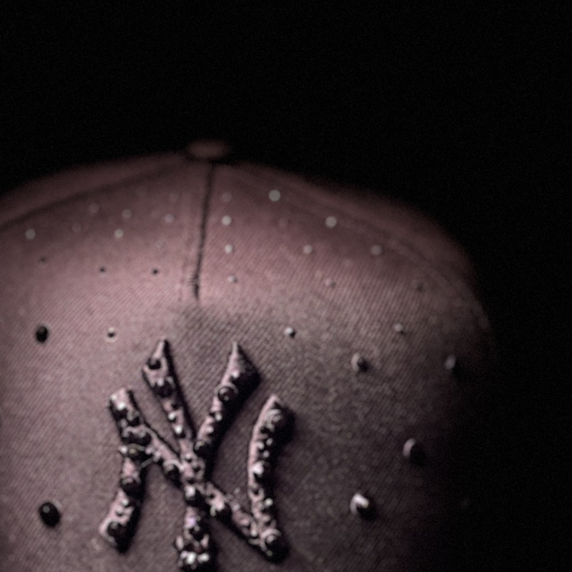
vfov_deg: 13.9
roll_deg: -4.0
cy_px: 522
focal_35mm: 124
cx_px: 230
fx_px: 2318
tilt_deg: -25.9
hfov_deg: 14.1
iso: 400
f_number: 2.2
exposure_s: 1/25
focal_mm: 7.5
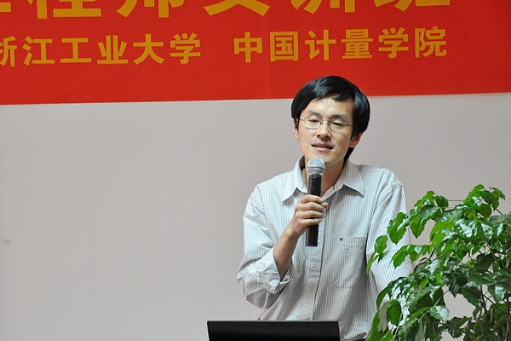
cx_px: 256
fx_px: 1703
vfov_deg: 11.4
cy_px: 170
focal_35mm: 120
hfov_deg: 17.1
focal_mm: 80
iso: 2000
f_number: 5.3
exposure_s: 1/30
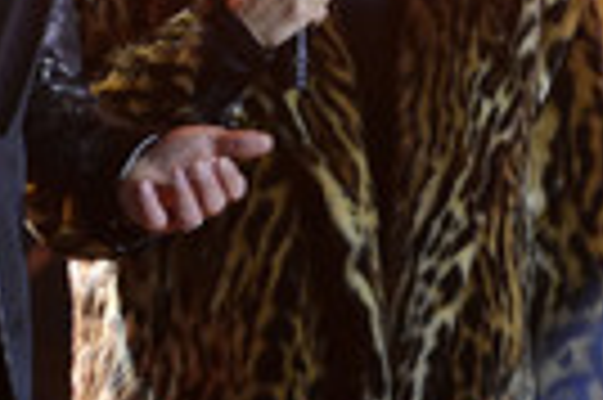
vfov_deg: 1.2
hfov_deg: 1.7
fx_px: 19741
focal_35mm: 1180
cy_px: 63
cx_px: 466
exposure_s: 1/500
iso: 12800
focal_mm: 350
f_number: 5.6
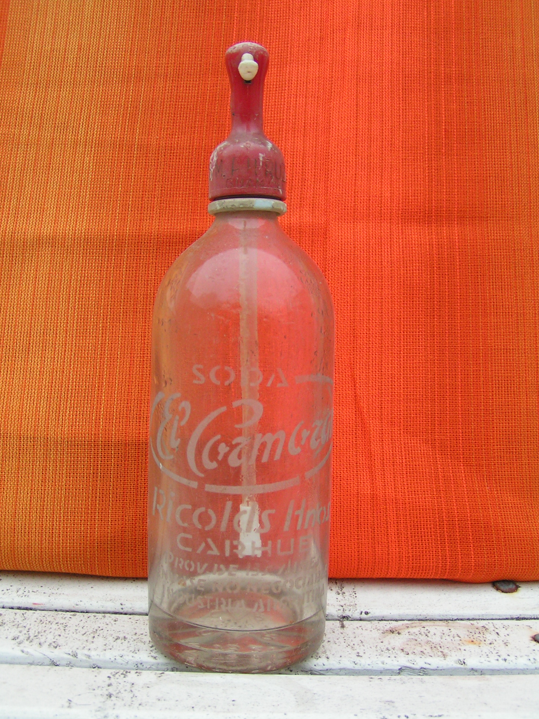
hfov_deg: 36.8
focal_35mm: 39
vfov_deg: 47.9
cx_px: 269
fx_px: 809
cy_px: 367
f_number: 4.5
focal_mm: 5.8
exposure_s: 1/125
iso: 100
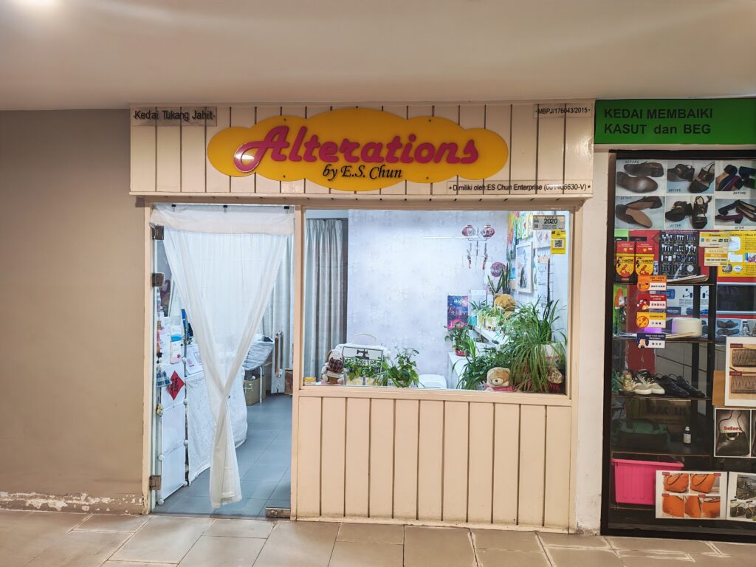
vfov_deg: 56.8
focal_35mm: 24
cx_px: 378
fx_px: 524
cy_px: 284
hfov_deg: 71.6
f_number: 1.9
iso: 640
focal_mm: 6.12
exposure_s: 1/50
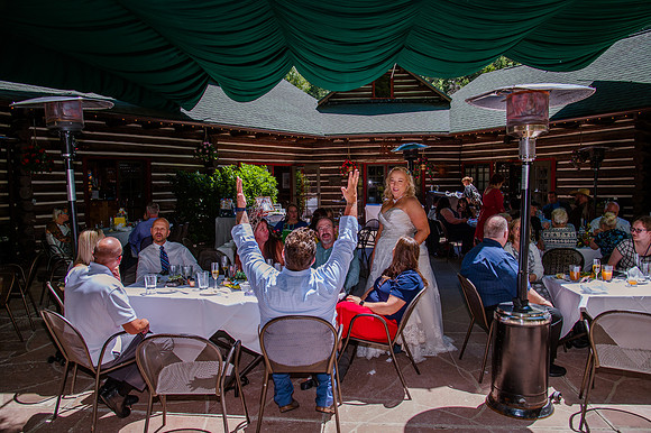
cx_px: 326
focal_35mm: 24
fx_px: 439
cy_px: 216
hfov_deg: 73.1
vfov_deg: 52.6
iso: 320
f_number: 6.3
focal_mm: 24
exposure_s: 1/400
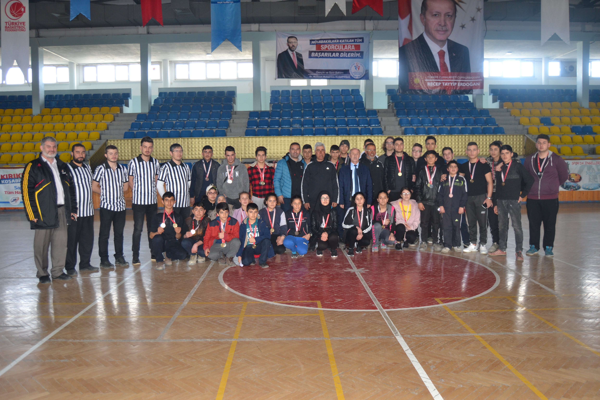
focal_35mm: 28
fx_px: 475
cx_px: 300
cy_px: 200
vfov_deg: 45.7
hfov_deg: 64.6
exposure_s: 1/60
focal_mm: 19
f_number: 4
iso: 400
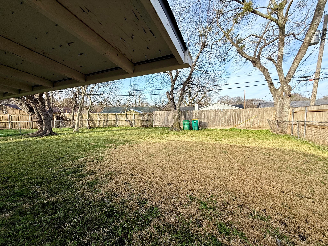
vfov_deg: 85.7
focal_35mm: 14
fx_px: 133
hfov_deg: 102.1
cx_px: 164
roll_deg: +0.4
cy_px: 123
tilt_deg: -3.3
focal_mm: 2.22
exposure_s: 1/694
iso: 50
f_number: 2.2
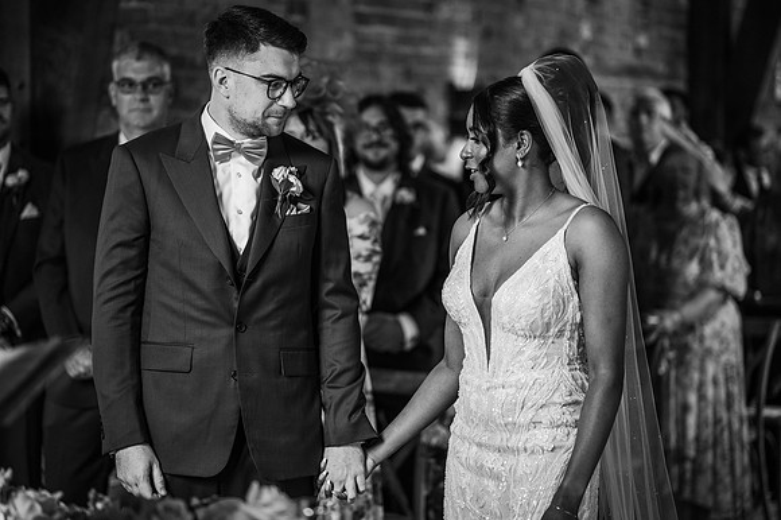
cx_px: 390
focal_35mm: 85
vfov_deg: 16.1
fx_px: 1843
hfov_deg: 23.9
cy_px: 260
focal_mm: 85
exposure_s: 1/200
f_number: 1.8
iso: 320
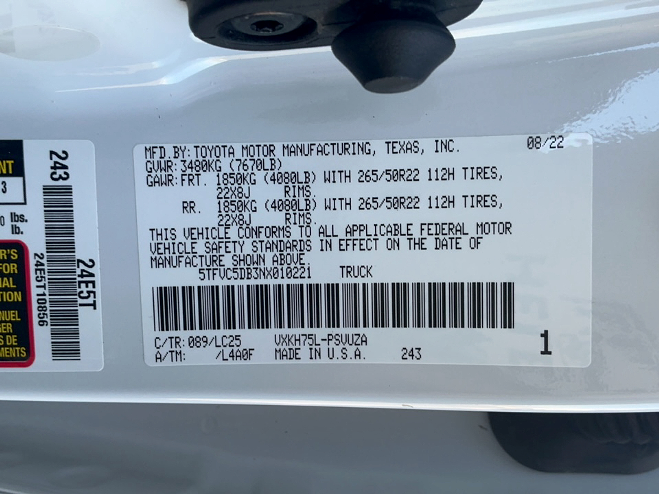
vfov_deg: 46.8
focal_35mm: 30
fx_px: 571
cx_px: 330
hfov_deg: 60.0
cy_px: 247
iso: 25
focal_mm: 3
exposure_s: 1/120
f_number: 1.8
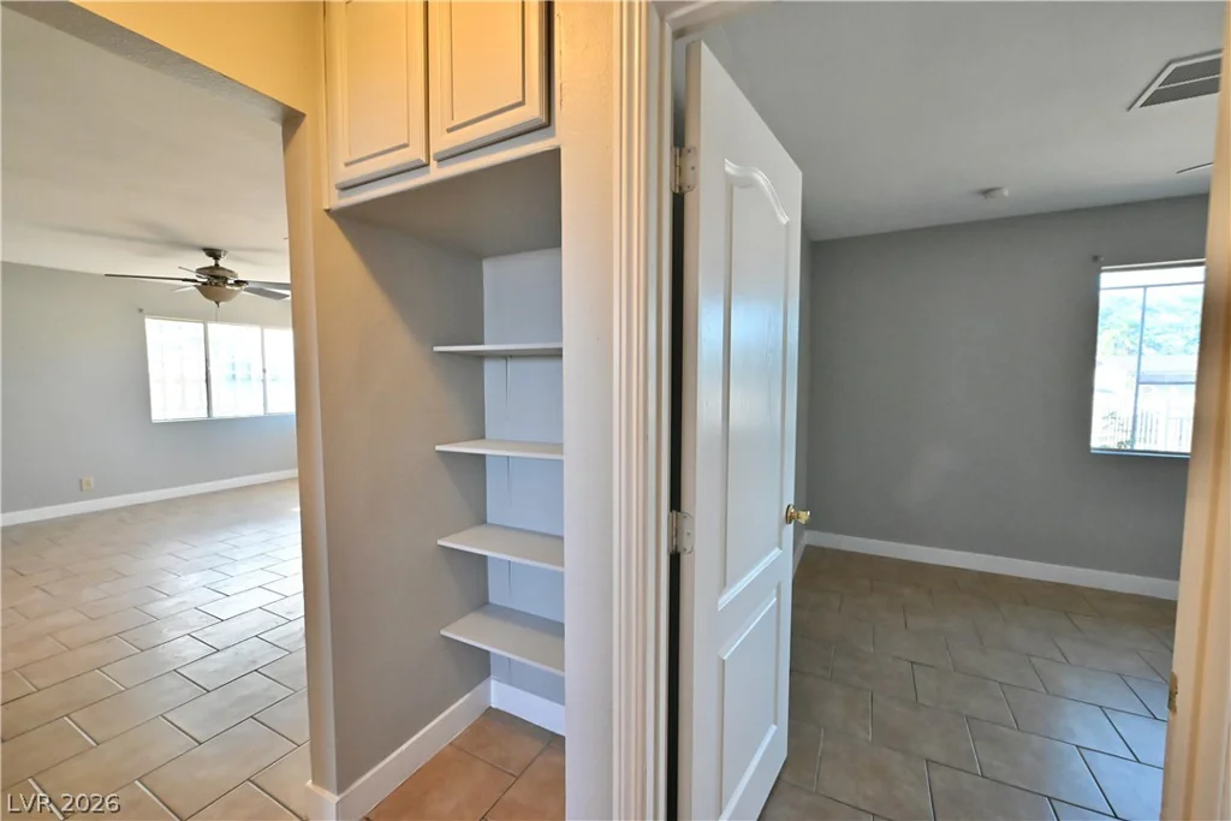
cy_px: 410
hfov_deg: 104.2
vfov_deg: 81.2
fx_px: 479
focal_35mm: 14
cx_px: 616
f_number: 11
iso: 12800
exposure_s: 1/60
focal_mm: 14
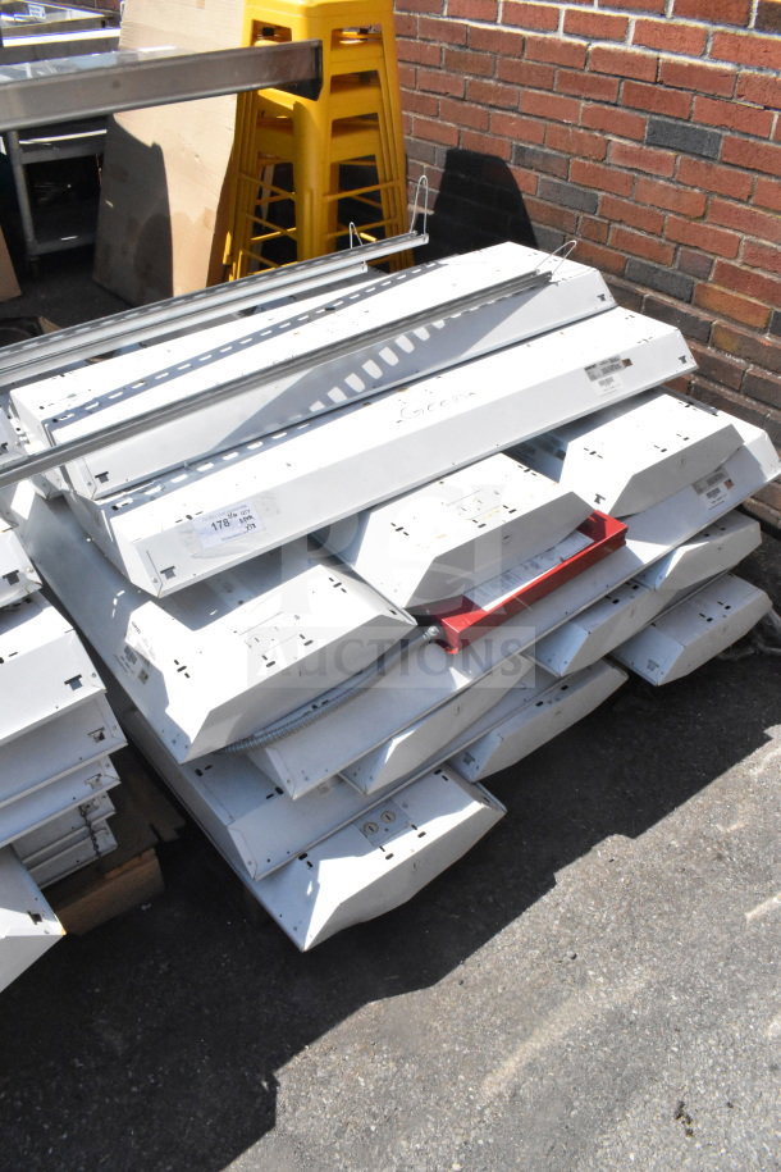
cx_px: 390
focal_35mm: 27
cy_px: 586
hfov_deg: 47.9
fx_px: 879
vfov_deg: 67.4
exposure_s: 1/2500
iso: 6400
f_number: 22
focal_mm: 18
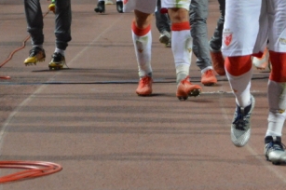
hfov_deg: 7.3
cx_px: 357
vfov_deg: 4.9
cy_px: -92
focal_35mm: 280
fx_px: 2222
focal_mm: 56
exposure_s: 1/320
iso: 3200
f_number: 5
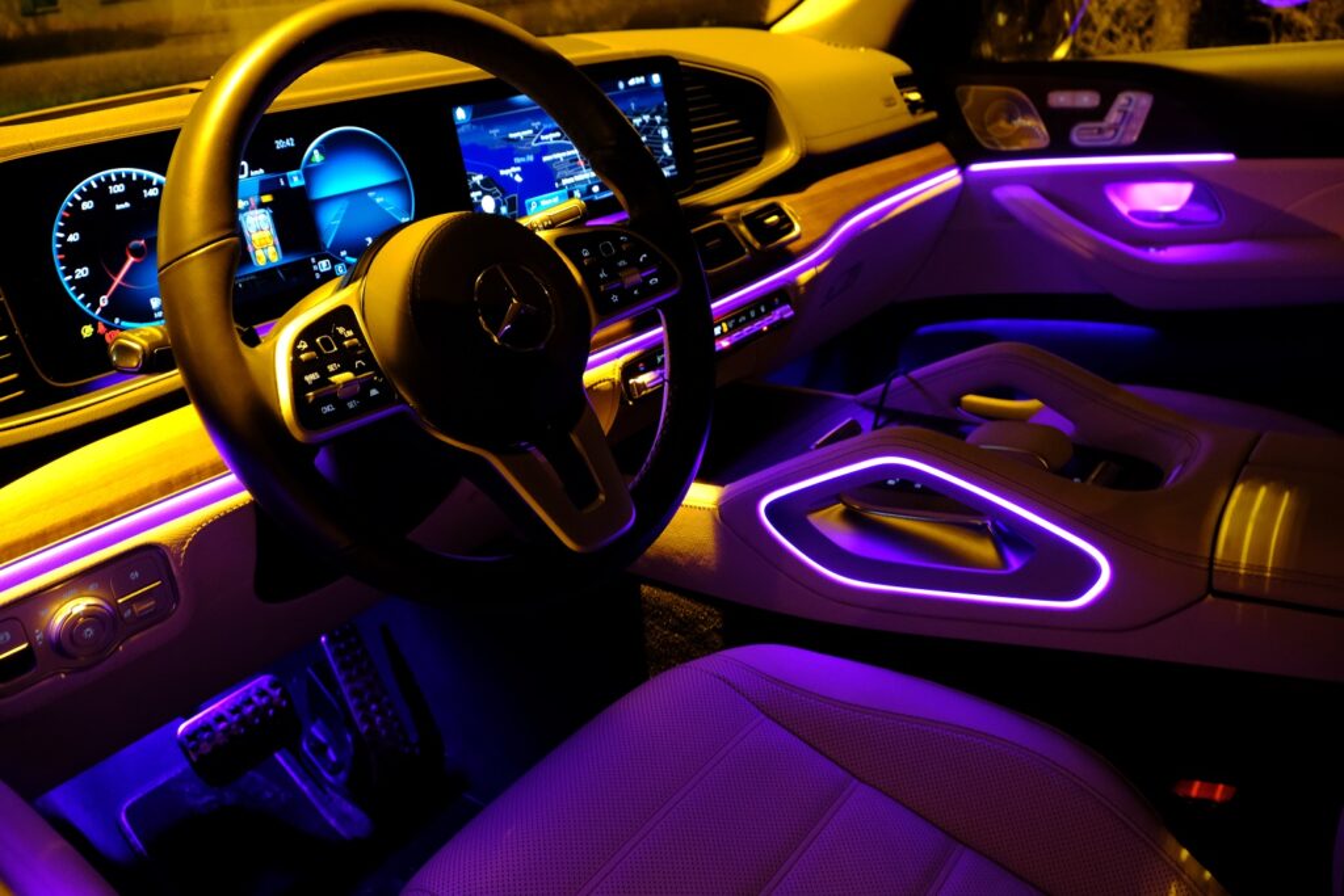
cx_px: 672
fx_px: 1083
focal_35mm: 29
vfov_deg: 45.0
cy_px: 448
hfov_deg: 63.7
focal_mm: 19
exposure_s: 1/1.6
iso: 3200
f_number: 6.4
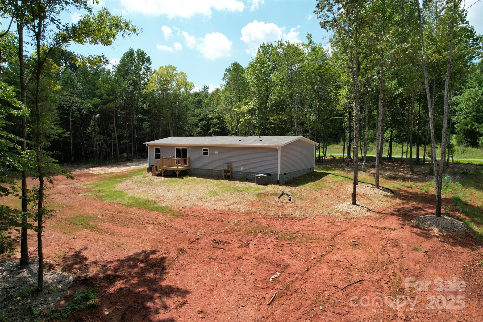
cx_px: 242
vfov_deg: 57.2
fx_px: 295
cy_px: 161
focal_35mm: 22
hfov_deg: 78.6
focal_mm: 8.38
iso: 100
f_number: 2.8
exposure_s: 1/400
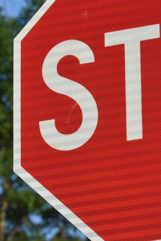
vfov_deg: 8.2
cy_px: 72
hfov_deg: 5.4
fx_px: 1689
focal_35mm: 252
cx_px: 186
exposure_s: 1/1250
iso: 500
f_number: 8
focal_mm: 78
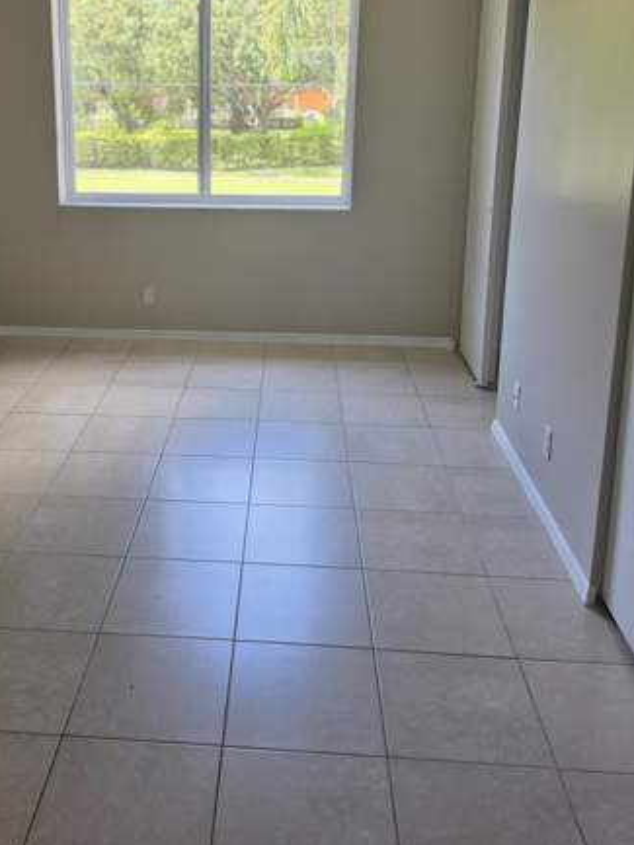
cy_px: 262
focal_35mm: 34
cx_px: 228
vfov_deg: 52.6
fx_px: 830
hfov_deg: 41.4
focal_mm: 6.5
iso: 25
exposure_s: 1/182
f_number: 1.4
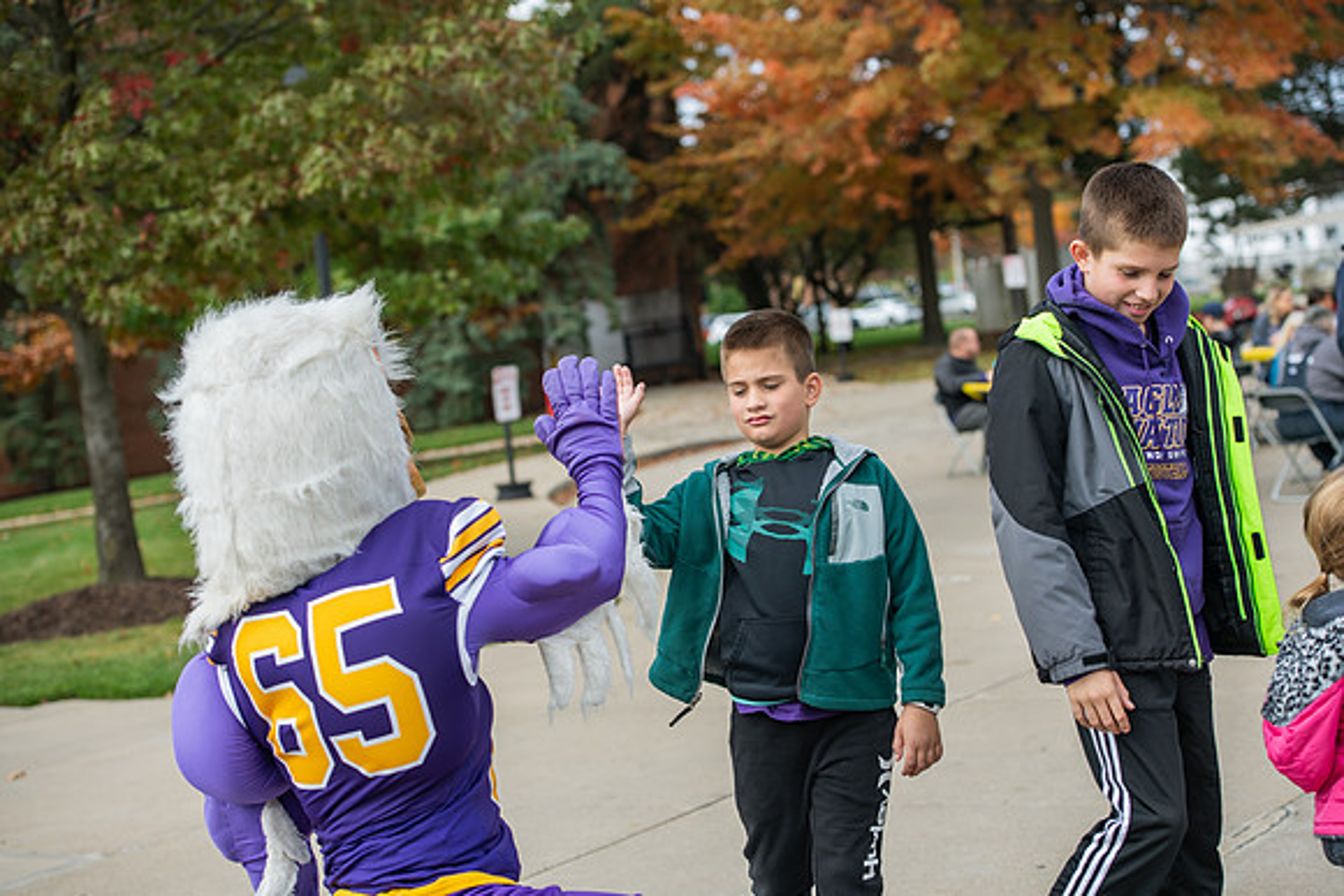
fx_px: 2801
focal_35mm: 75
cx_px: 672
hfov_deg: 27.0
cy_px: 448
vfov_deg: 18.2
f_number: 4
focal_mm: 75
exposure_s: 1/400
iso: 100
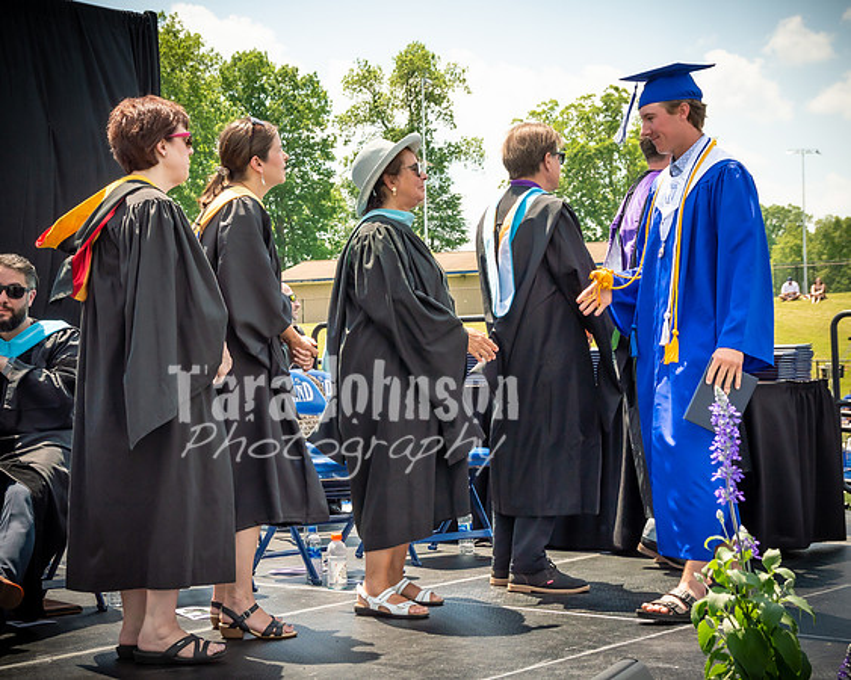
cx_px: 345
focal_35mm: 66
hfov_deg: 28.6
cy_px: 312
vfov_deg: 23.1
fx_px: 1664
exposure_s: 1/800
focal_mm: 34
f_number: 7.1
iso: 200
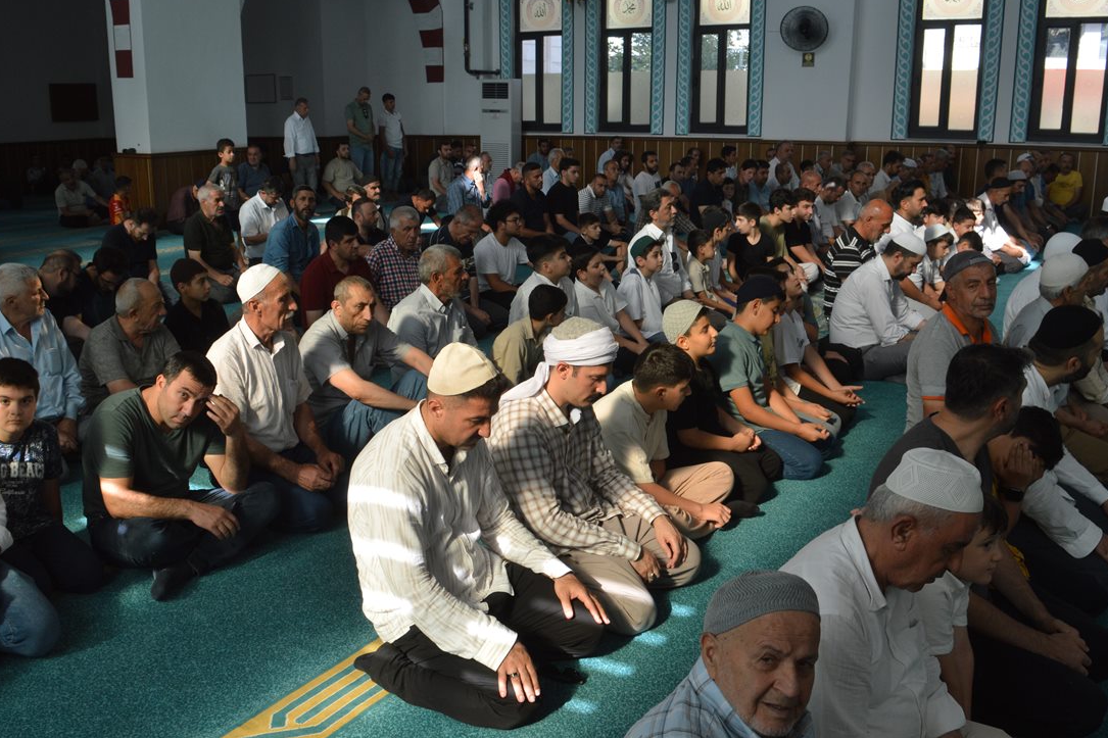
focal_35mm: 34
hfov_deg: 55.7
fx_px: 1046
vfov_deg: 38.8
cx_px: 489
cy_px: 420
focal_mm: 18
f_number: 5.6
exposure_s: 1/125
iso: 220
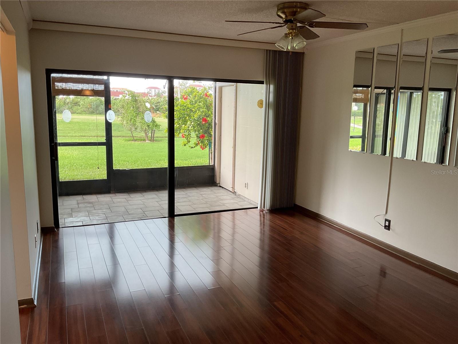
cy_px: 172
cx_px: 229
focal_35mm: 29
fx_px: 384
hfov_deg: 61.7
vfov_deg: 48.2
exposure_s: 1/120
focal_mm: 3
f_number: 1.8
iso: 64
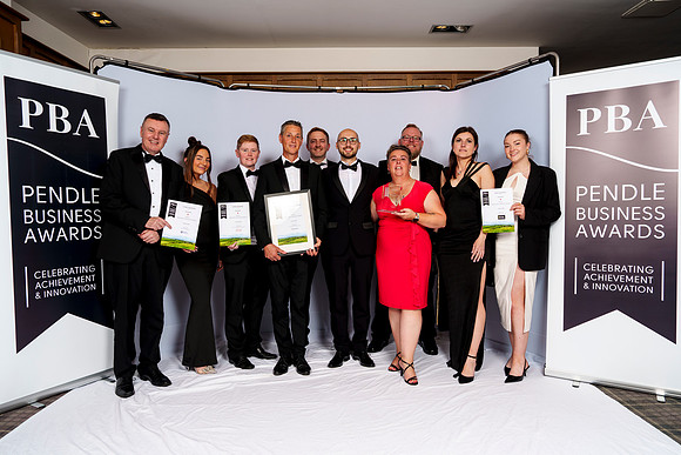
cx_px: 340
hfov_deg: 72.5
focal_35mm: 25
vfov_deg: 52.1
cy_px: 228
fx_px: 465
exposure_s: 1/125
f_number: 8
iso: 100
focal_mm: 24
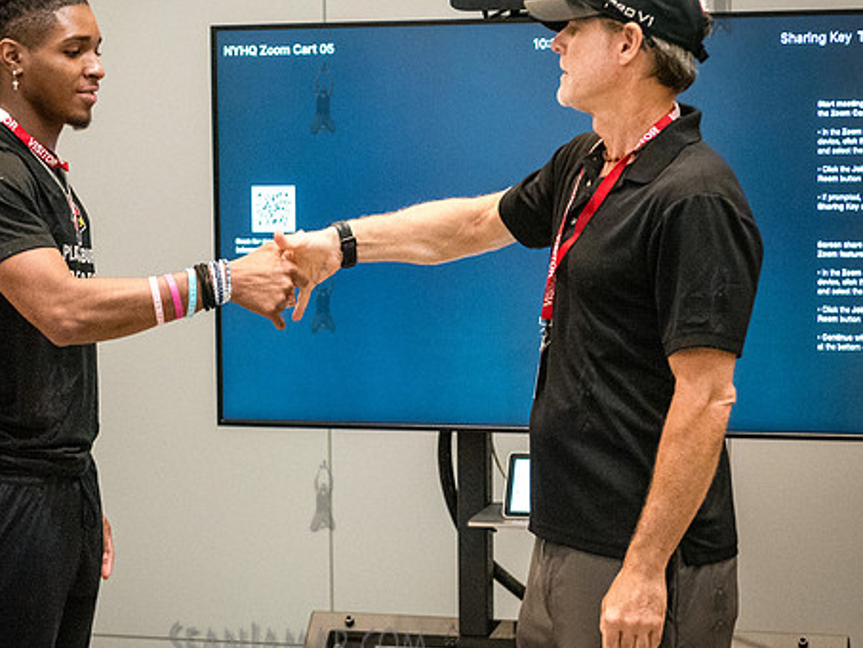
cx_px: 314
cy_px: 307
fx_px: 2469
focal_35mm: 99
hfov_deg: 19.8
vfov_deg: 14.9
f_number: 3.5
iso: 6400
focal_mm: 58
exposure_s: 1/250
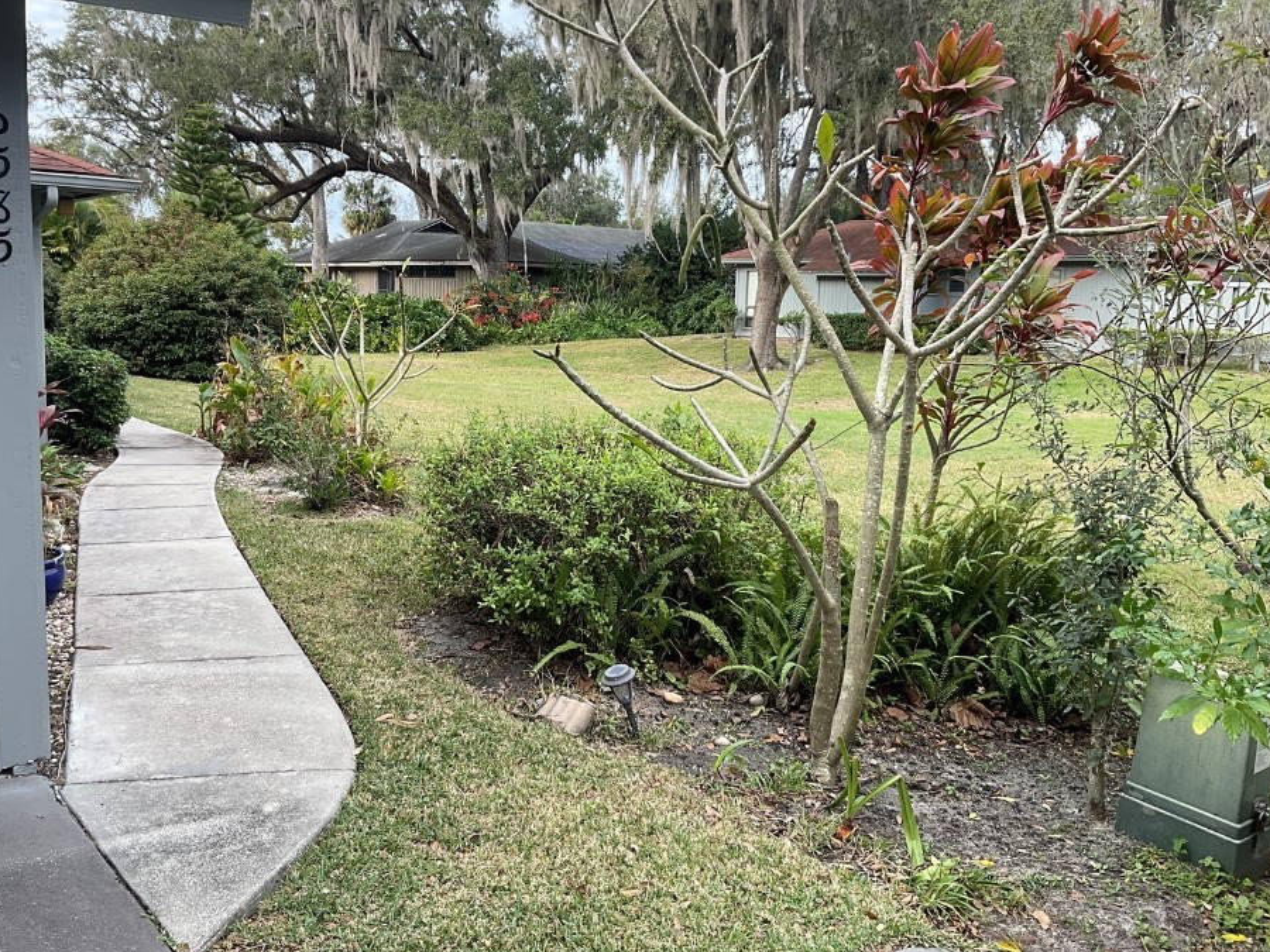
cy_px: 440
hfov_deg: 55.2
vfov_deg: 42.9
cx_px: 556
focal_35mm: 33
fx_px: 1211
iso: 16
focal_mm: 3
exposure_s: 1/297
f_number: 1.8
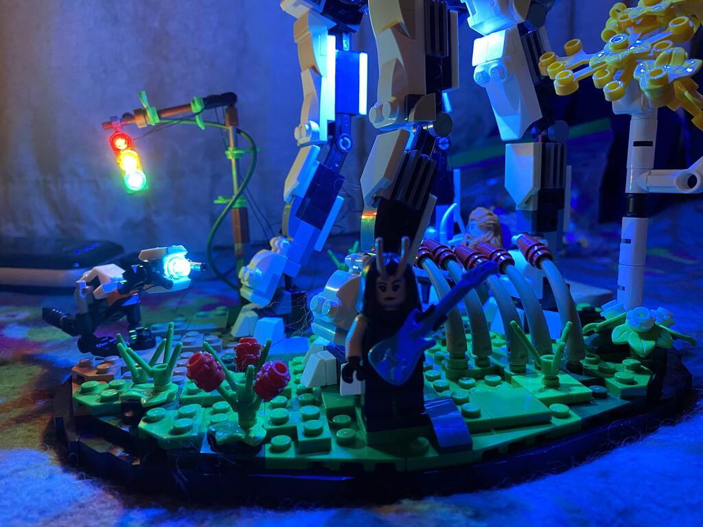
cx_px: 352
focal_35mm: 26
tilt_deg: -11.1
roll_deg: +1.0
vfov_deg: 53.1
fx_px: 528
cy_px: 264
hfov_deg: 67.3
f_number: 1.8
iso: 500
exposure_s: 1/60
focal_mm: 4.25
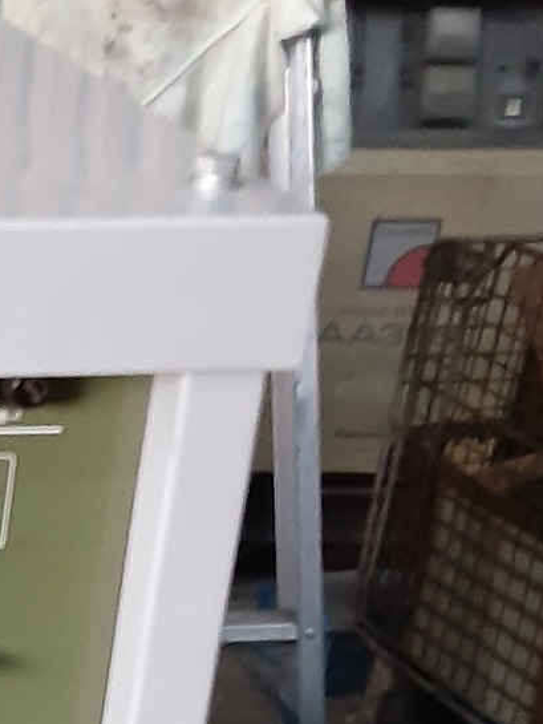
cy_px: 934
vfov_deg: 18.5
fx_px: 2070
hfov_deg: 13.4
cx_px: -433
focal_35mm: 99
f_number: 1.9
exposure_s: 1/25
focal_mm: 2.91
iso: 250
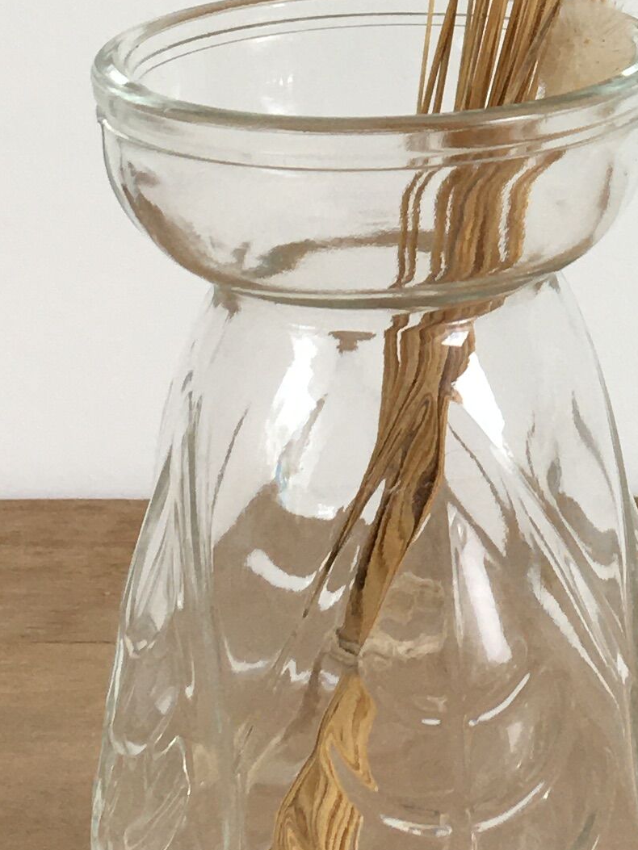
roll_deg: -0.3
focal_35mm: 111
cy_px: -68
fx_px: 2727
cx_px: 664
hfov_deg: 13.1
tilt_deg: -11.6
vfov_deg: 17.2
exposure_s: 1/50
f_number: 2.2
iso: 32
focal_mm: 4.15
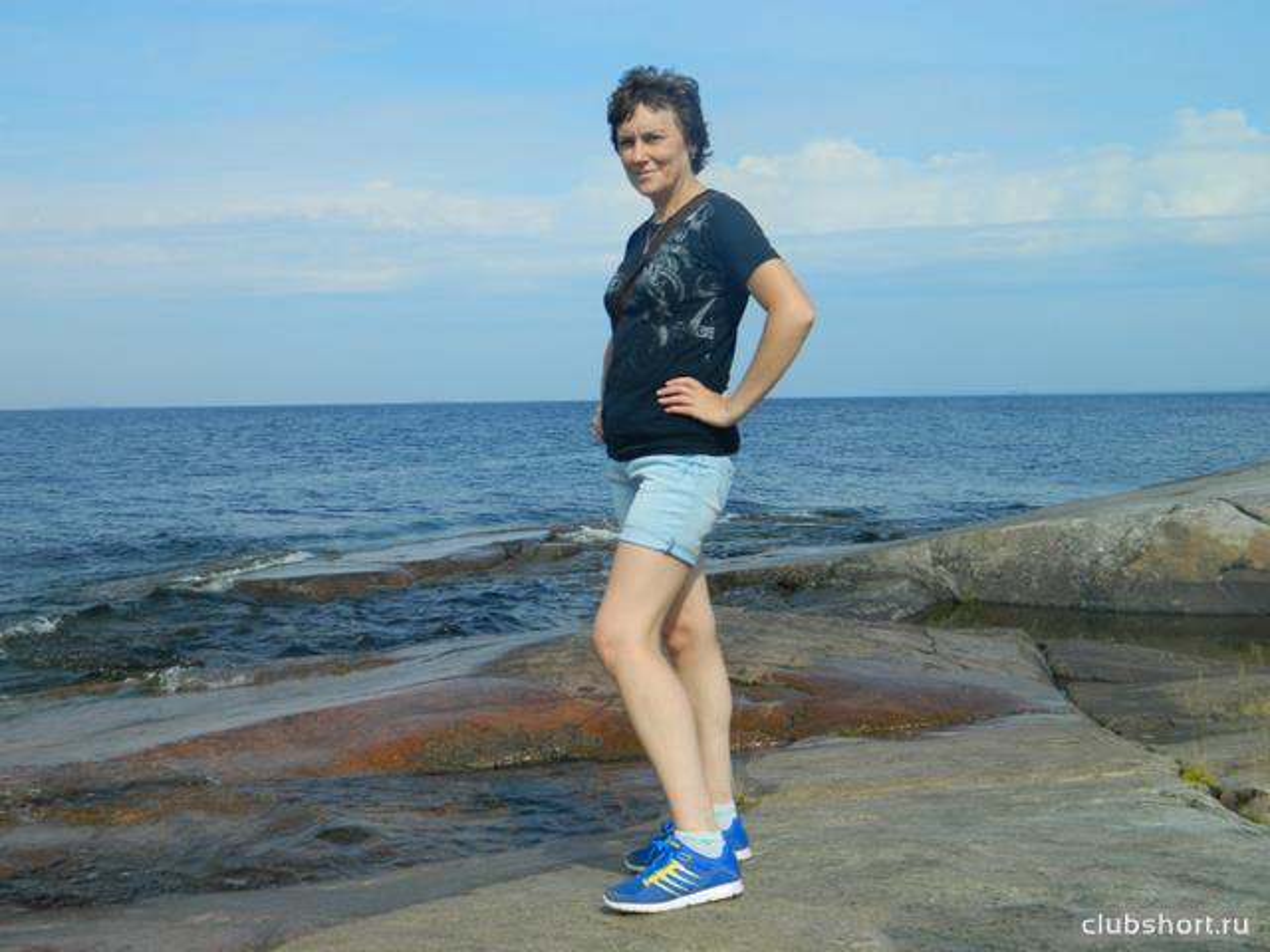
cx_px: 635
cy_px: 476
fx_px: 1504
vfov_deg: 35.1
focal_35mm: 41
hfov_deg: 45.8
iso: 80
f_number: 9.8
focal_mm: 7.3
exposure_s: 1/200
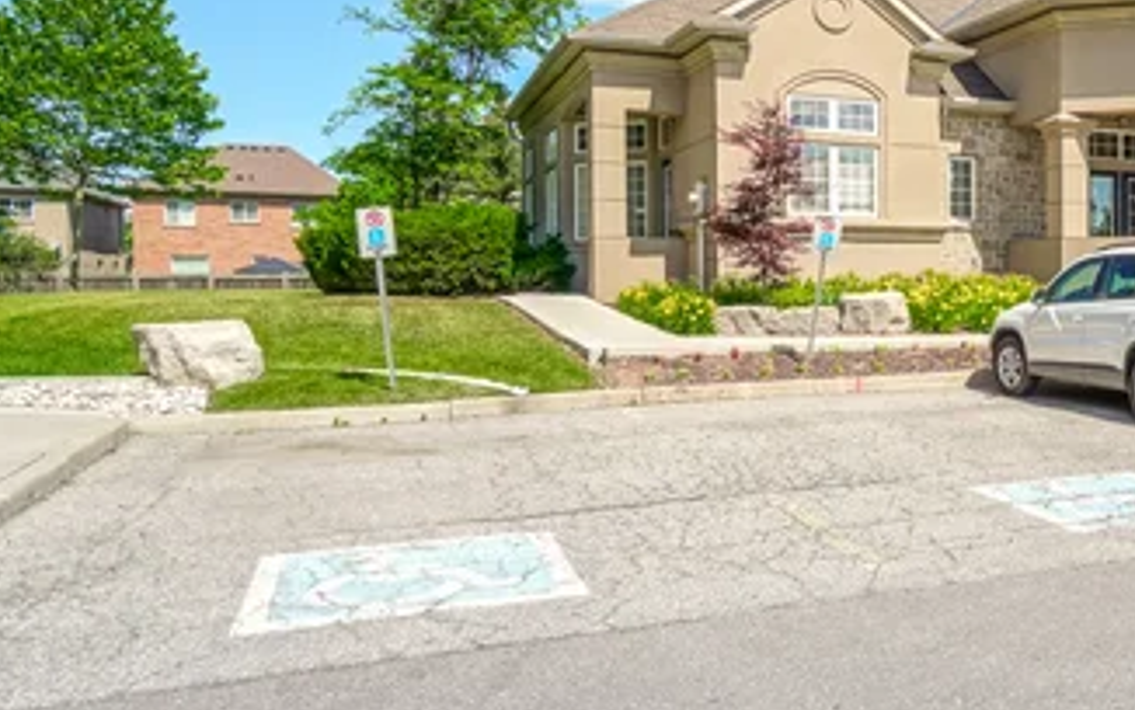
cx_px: 1038
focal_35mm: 33
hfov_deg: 50.9
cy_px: 315
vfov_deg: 38.3
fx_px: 1021
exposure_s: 1/640
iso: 250
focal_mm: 11
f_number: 7.1
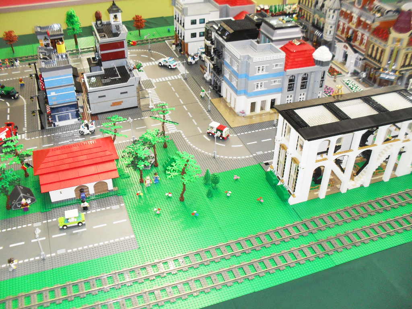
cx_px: 206
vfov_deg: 40.7
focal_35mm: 35
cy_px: 154
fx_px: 417
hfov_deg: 52.6
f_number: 3.2
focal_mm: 6.3
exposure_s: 1/45
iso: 200
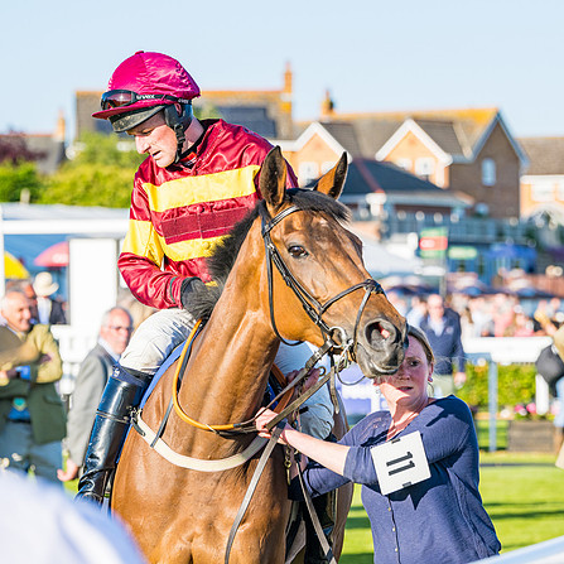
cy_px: 224
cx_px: 394
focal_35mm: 209
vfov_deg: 8.4
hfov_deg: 8.4
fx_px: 3853
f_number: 5
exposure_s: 1/1250
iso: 200
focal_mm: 135
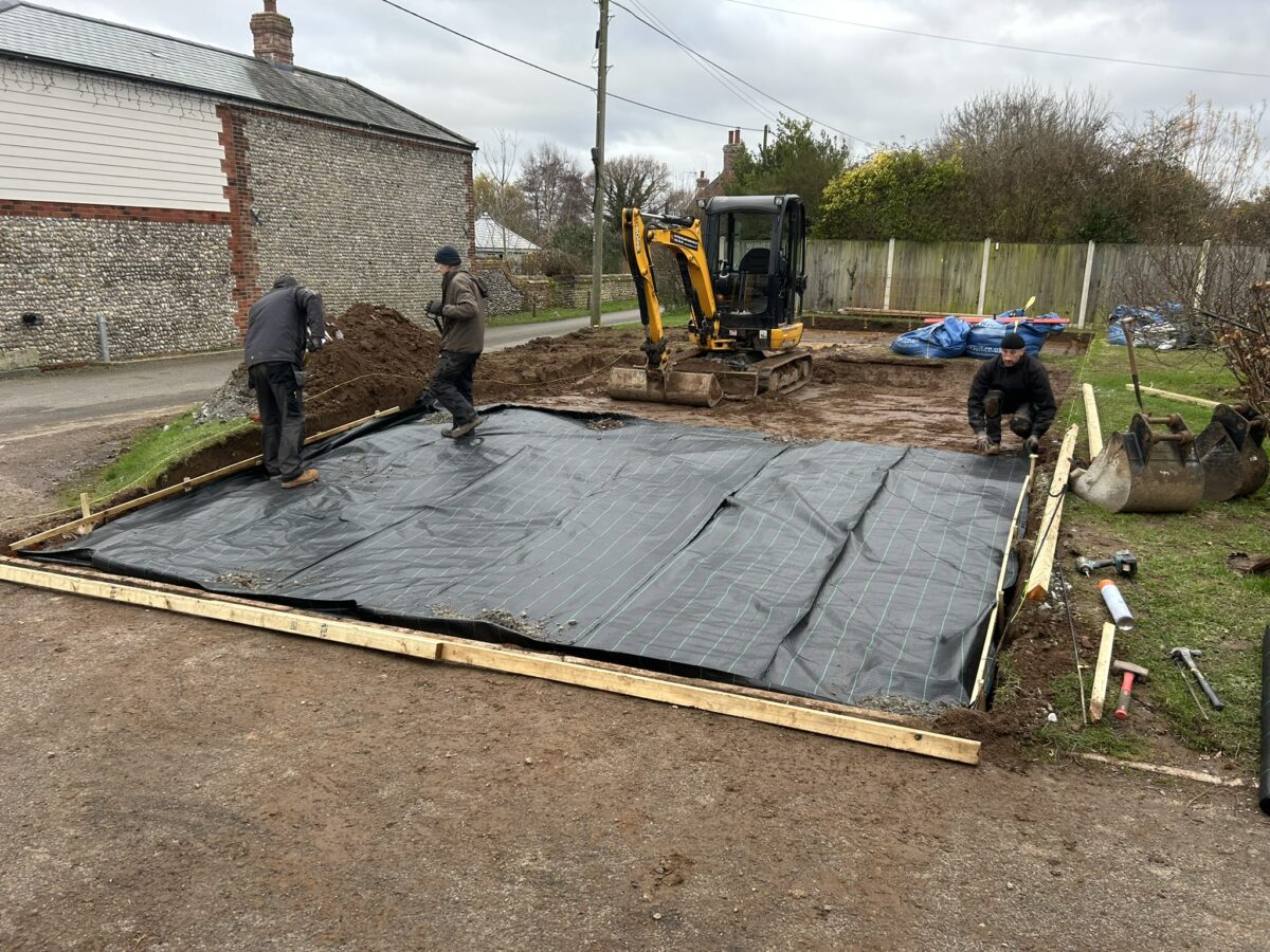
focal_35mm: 26
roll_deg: +0.2
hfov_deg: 67.3
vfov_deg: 53.1
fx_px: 954
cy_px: 476
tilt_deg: -13.6
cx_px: 635
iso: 40
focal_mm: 5.7
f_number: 1.5
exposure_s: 1/121
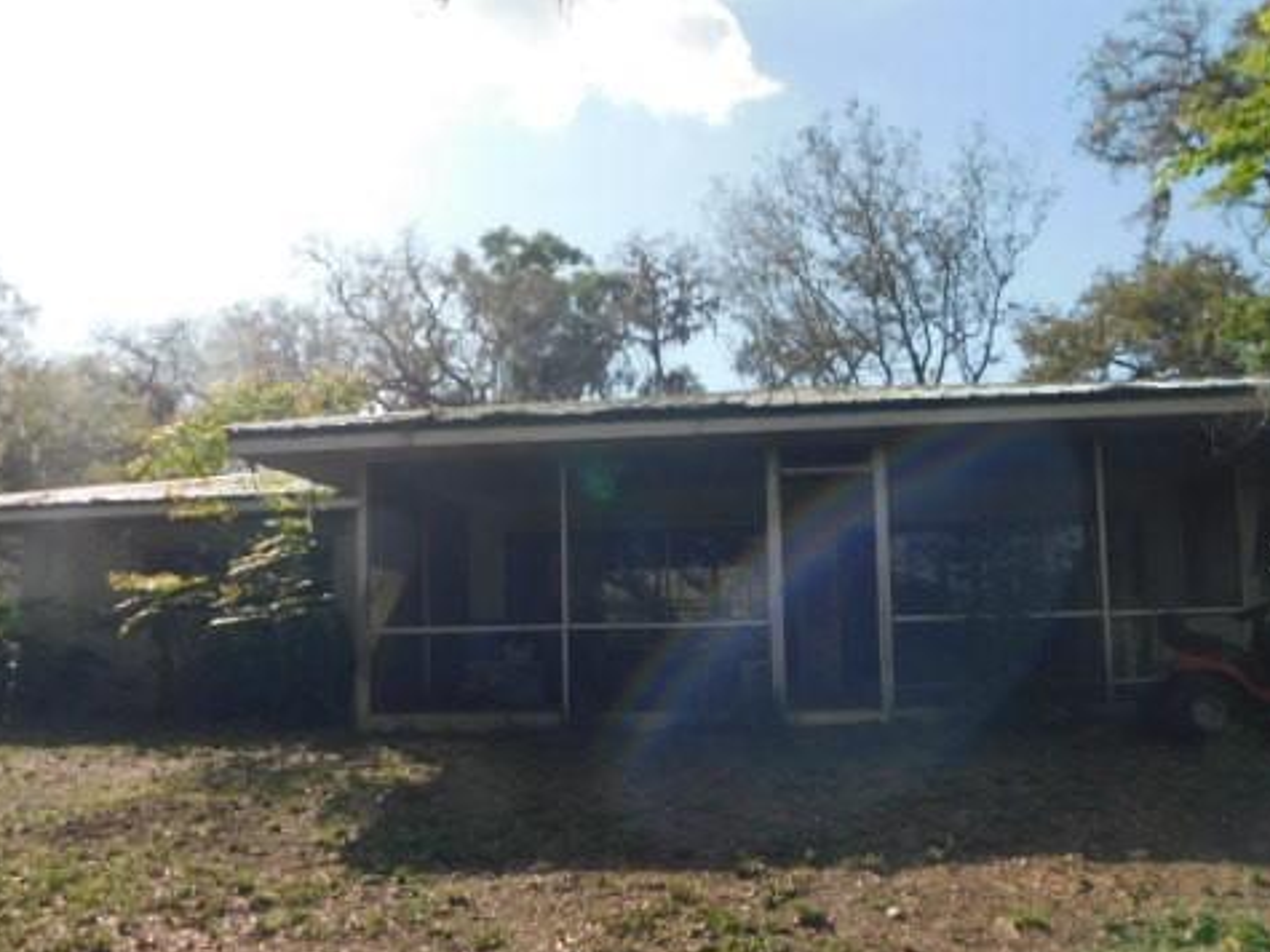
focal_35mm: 31
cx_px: 666
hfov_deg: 58.3
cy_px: 554
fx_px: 1137
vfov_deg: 45.3
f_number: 6
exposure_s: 1/400
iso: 125
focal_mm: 4
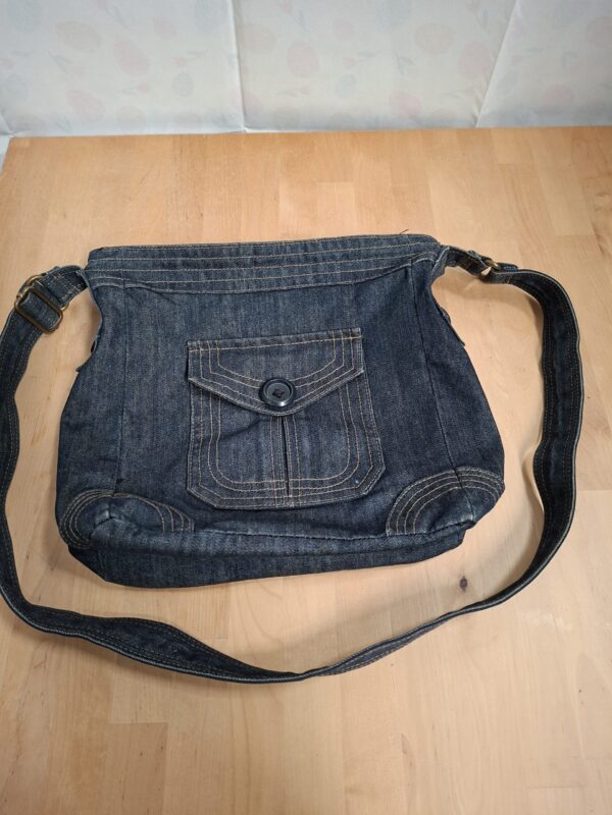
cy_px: 408
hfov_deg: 58.9
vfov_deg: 73.9
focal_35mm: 23
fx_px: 542
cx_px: 306
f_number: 1.8
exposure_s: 1/33
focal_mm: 5.54
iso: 320
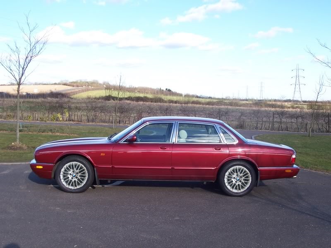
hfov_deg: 44.8
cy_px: 124
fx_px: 402
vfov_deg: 34.3
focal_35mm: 42
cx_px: 166
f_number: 5.6
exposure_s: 1/180
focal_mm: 7
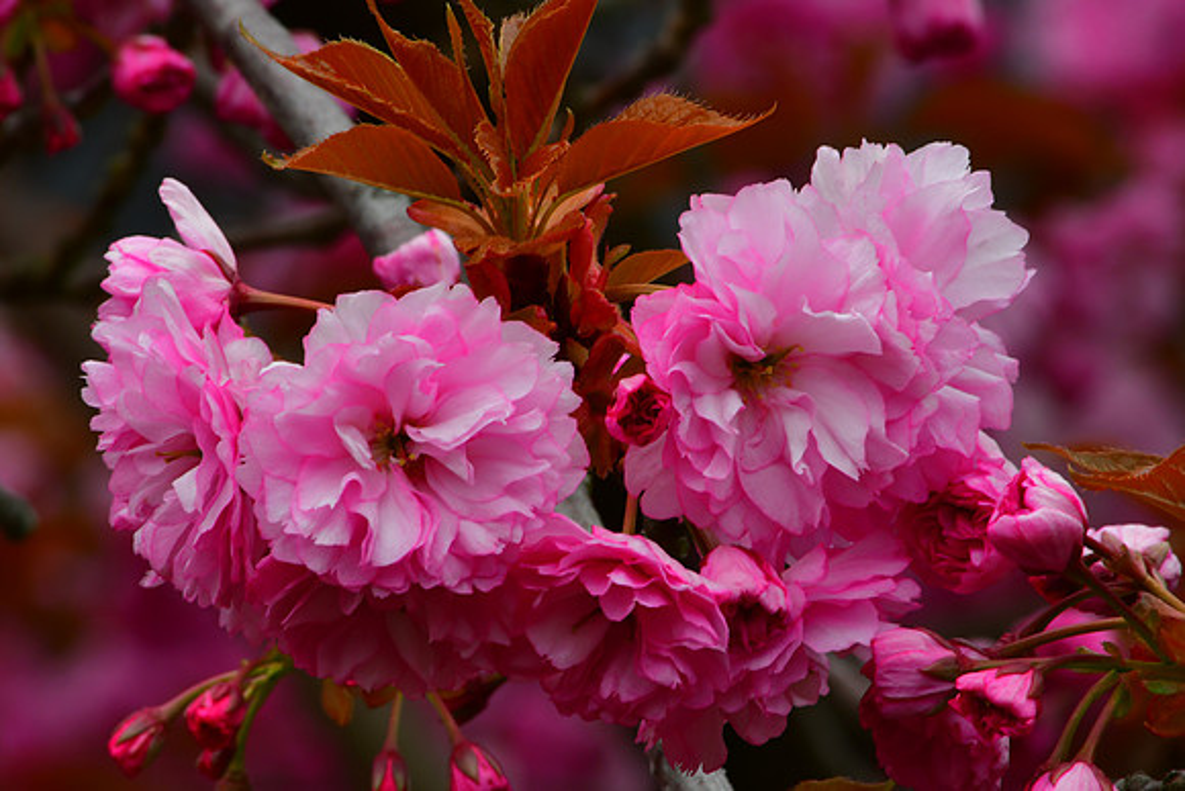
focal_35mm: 450
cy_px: 396
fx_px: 14815
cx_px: 592
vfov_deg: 3.1
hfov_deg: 4.6
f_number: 22
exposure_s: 1/100
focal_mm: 300
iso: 400
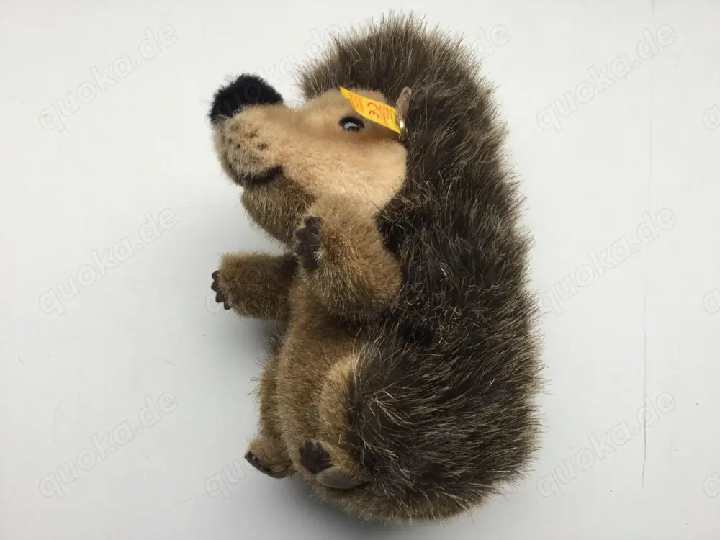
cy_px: 270
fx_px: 645
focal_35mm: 31
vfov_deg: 45.4
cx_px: 360
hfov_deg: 58.4
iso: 40
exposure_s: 1/100
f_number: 2.4
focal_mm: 3.3
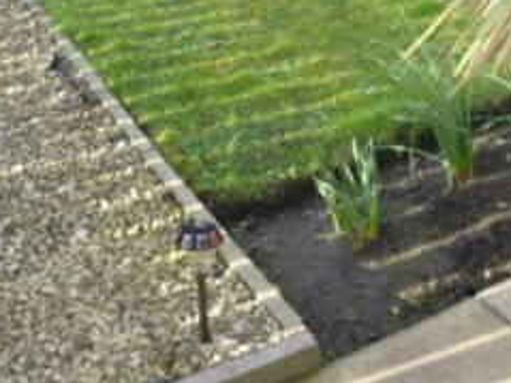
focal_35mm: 61
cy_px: -3
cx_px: 292
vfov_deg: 23.0
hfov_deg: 31.7
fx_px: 900
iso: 100
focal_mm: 4.5
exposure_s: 1/100
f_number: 2.8
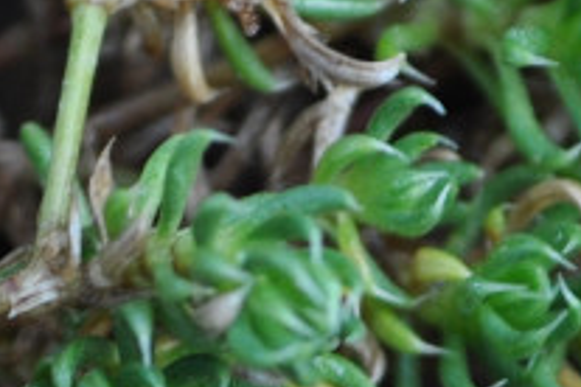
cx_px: 118
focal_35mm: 466
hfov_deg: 4.4
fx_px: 7520
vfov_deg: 2.9
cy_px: 738
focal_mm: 46
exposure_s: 1/100
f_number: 5.3
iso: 400
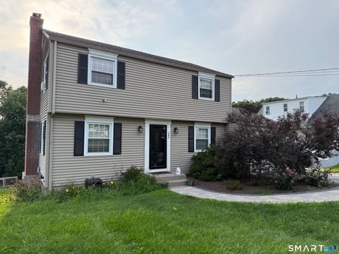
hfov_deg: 71.6
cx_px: 170
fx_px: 235
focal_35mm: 24
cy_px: 127
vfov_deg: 56.8
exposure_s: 1/1585
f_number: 1.78
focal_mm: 6.76
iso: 100
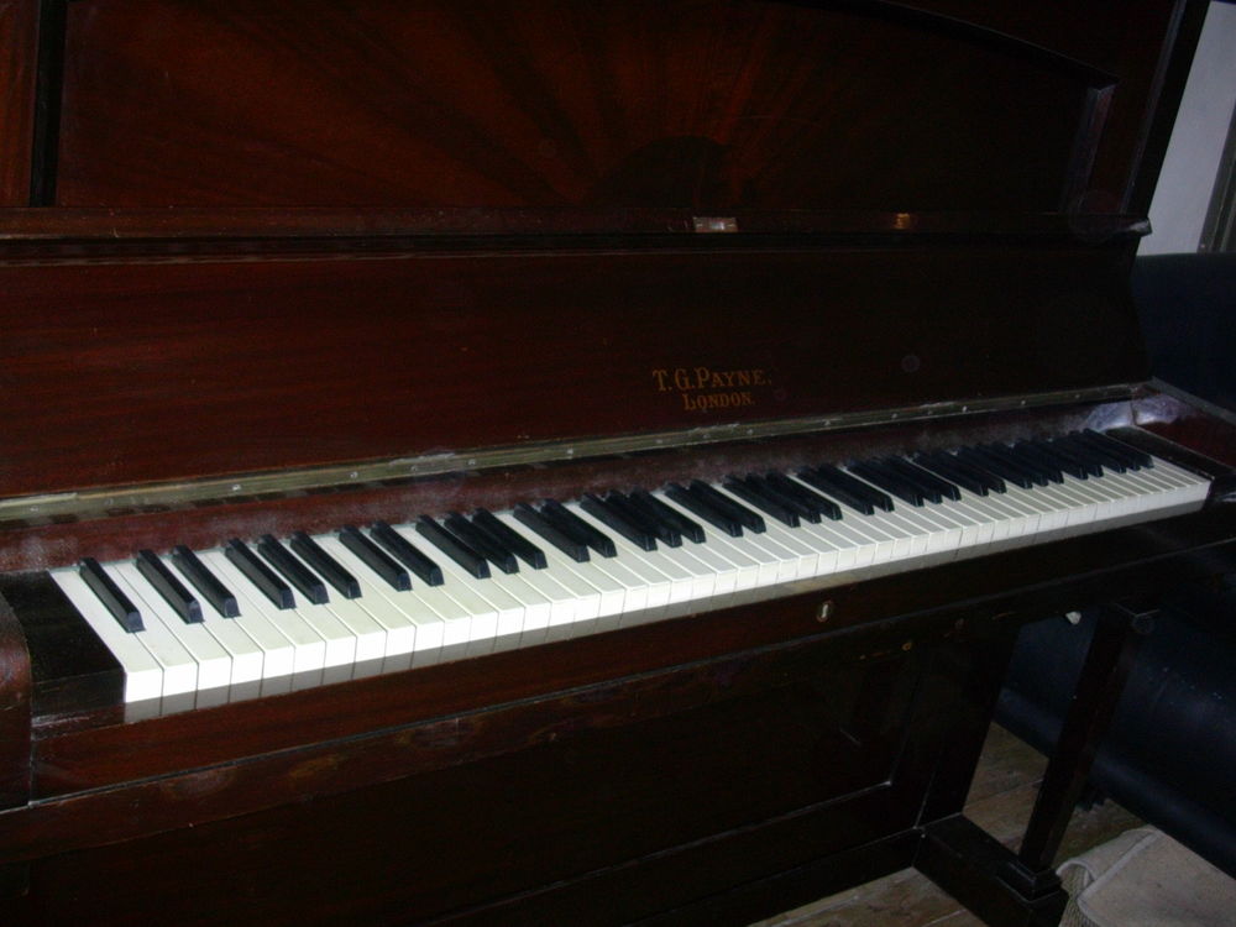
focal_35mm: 45
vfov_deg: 32.2
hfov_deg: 42.1
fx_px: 1607
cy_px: 464
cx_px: 618
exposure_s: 1/64
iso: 70
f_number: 2.9
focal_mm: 6.7
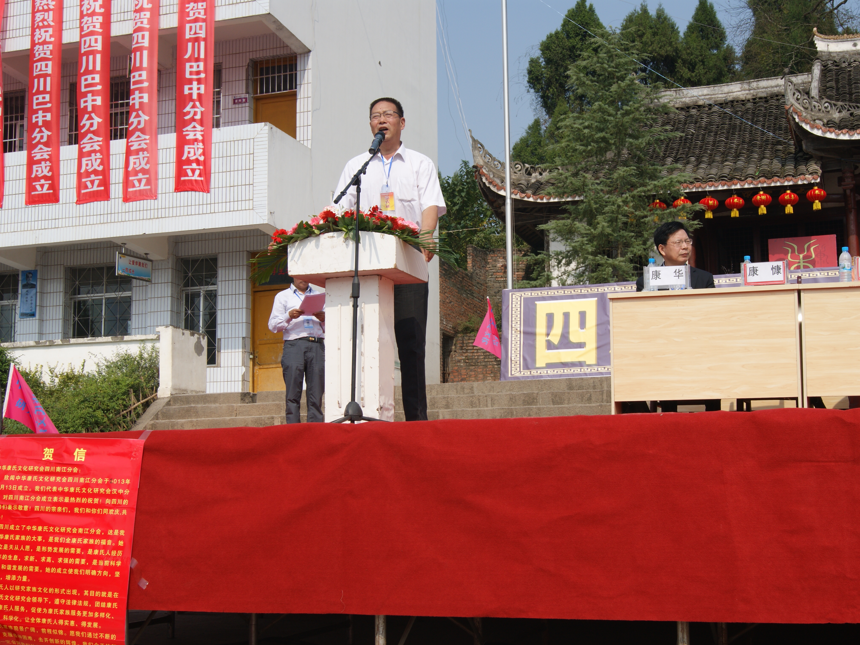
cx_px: 467
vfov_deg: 29.7
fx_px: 1217
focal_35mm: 49
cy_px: 323
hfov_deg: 38.9
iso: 100
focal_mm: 30
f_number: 11
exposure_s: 1/160
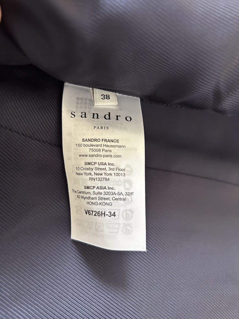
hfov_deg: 53.1
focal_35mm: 26
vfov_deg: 67.3
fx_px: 239
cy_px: 160
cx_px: 120
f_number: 1.5
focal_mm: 5.7
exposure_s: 1/60
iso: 250
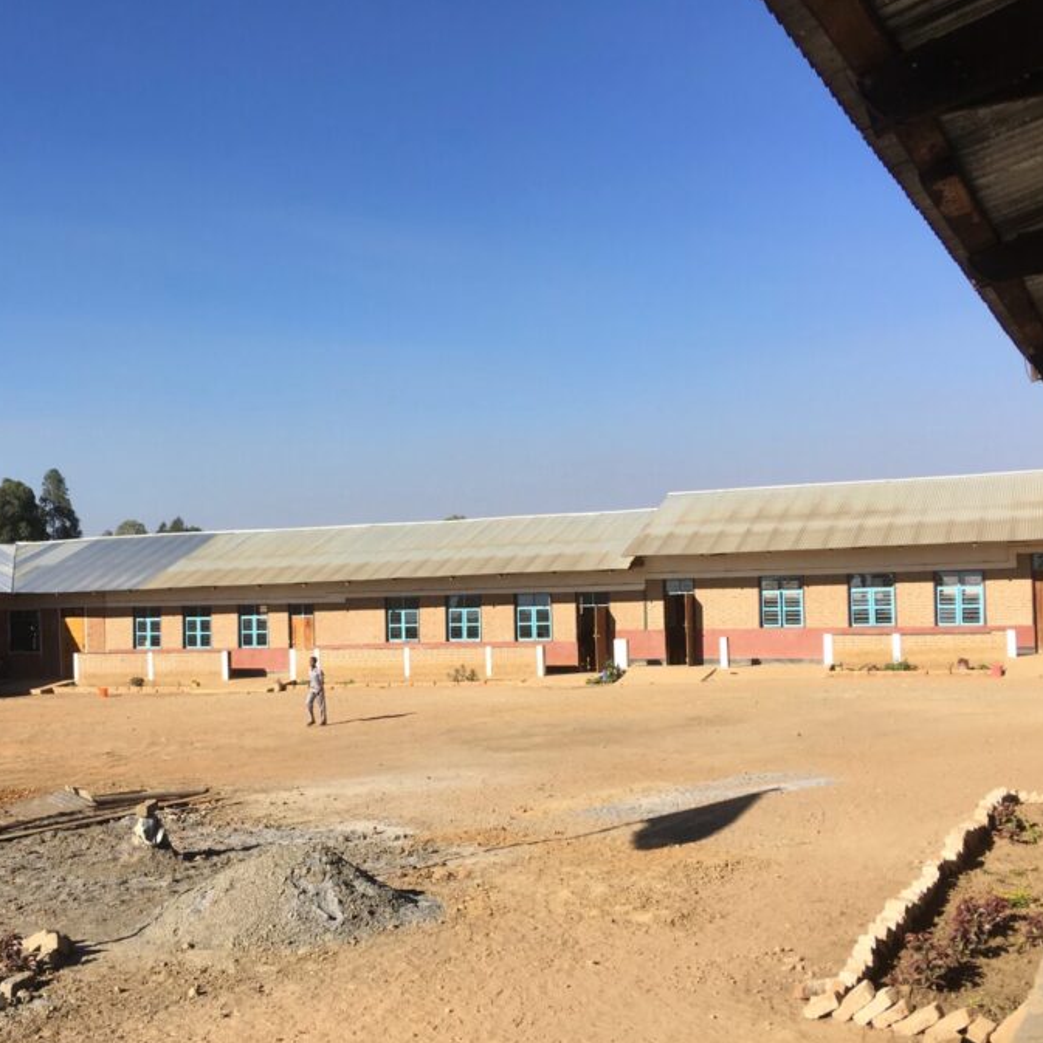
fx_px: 1329
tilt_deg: +0.1
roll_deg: +1.9
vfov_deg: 42.8
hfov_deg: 42.5
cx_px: 387
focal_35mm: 39
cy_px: 587
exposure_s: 1/1350
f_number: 2.2
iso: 25
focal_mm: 4.15
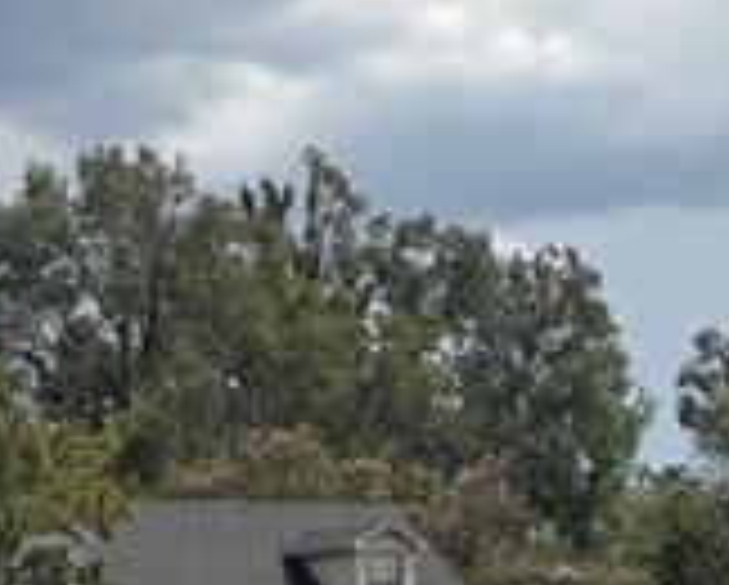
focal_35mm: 148
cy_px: 819
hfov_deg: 12.9
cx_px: 32
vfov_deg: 10.2
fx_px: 3197
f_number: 1.78
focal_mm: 6.76
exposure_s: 1/7353
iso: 80
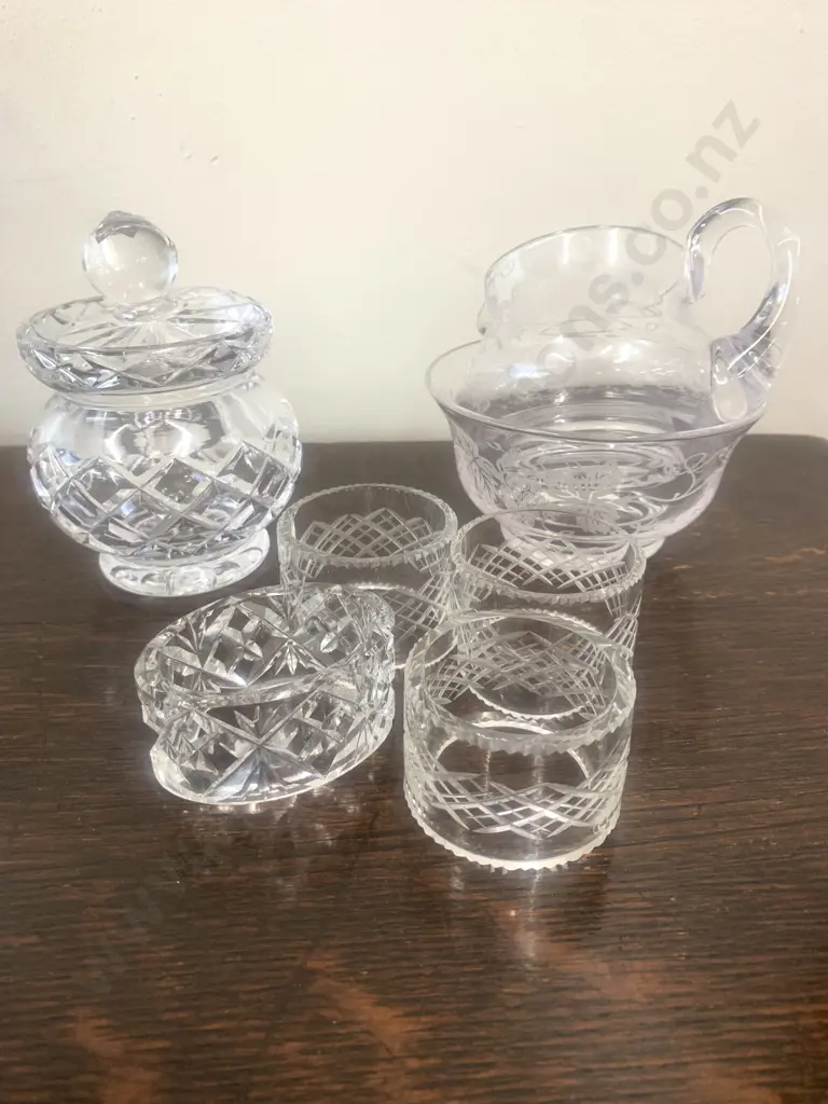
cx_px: 414
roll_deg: -0.5
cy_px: 552
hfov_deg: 53.1
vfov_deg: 67.3
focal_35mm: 26
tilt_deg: -28.6
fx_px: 829
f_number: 1.8
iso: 64
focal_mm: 4.25
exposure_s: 1/50
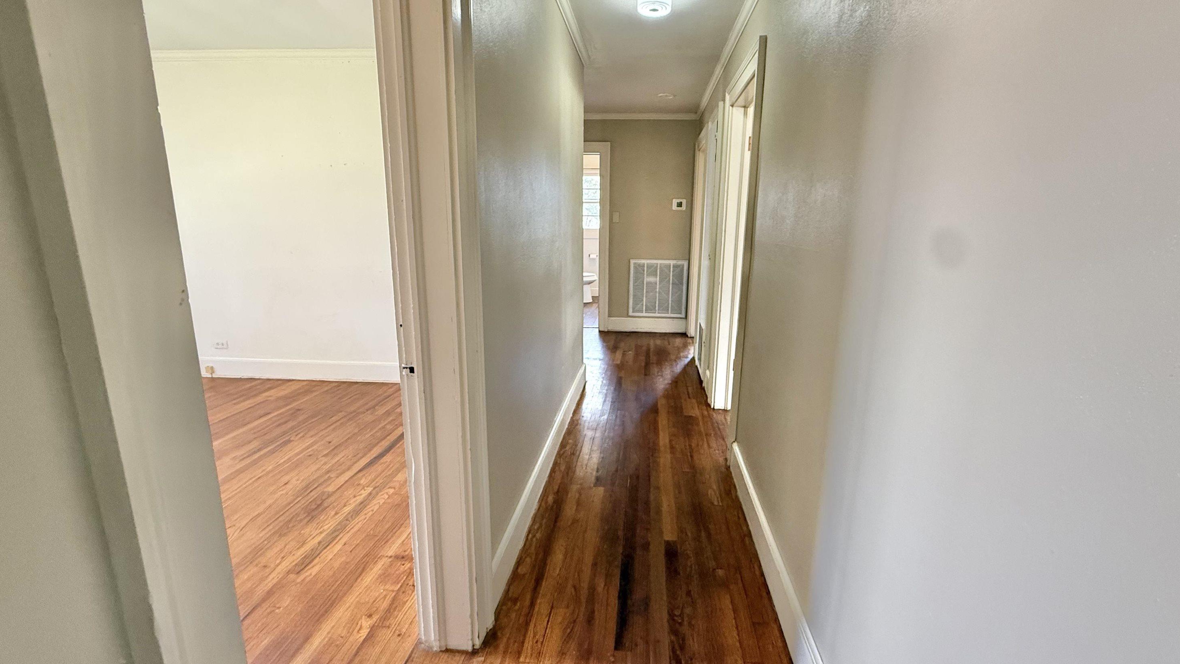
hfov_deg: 99.3
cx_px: 617
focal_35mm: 16
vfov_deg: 67.1
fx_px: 501
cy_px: 322
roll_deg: -1.2
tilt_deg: -12.0
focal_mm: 2.22
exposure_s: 1/60
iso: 400
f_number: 2.2
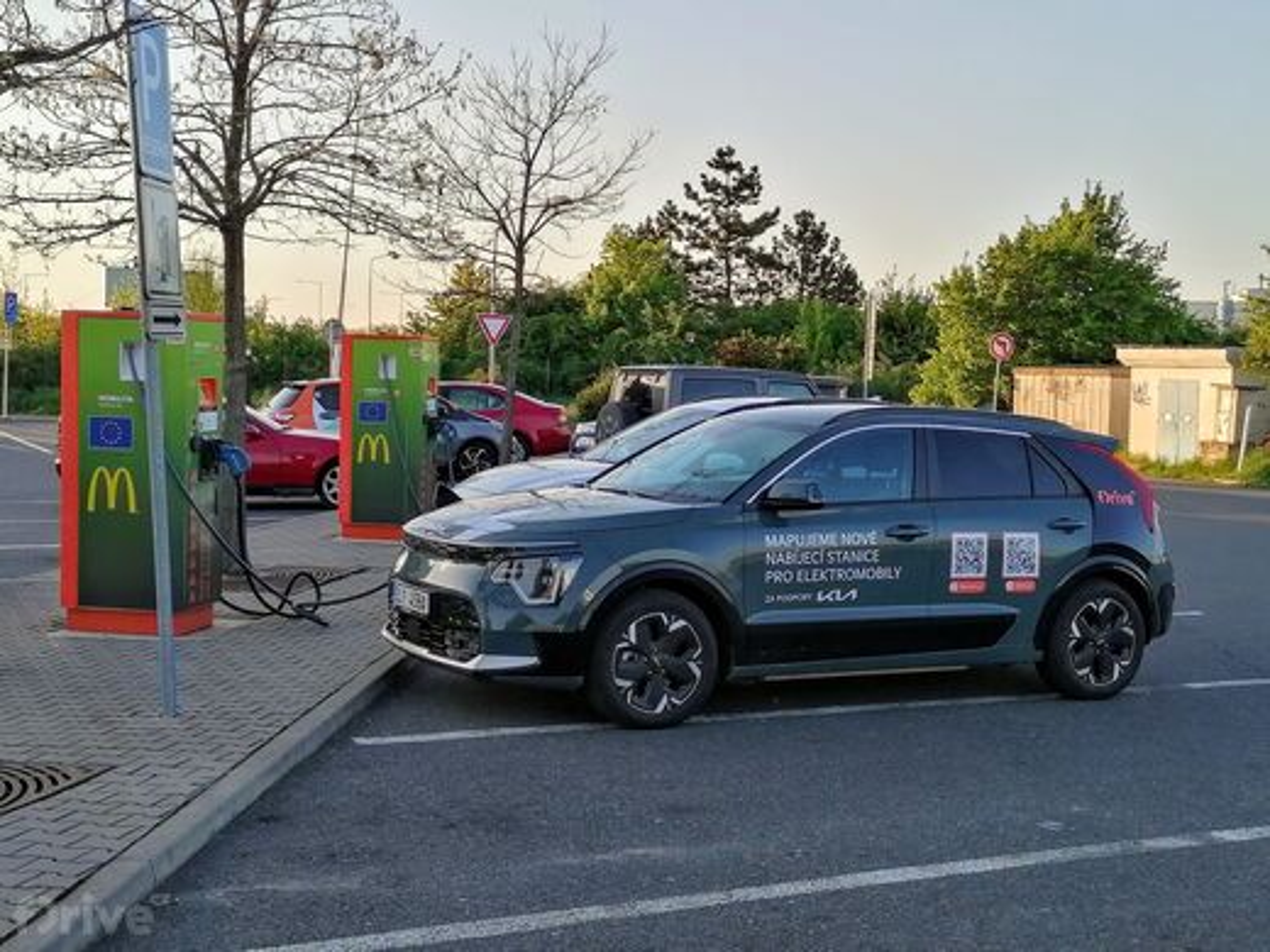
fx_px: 1798
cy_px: 476
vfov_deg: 29.7
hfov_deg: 38.9
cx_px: 635
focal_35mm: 49
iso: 50
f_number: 1.8
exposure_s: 1/603
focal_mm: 5.3
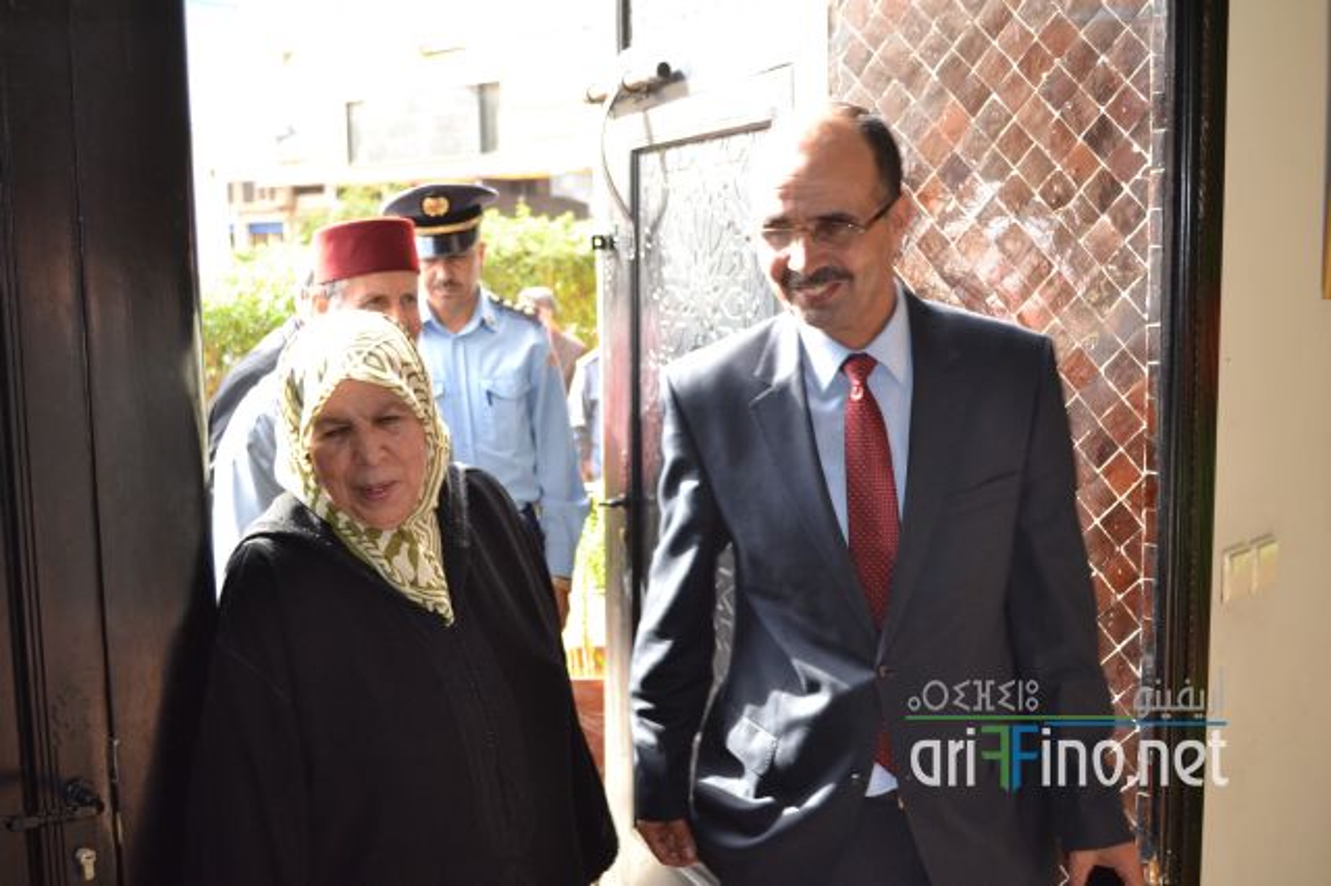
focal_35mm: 42
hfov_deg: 46.4
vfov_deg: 31.9
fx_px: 1552
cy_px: 443
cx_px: 666
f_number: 4.5
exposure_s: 1/125
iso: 360
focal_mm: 28
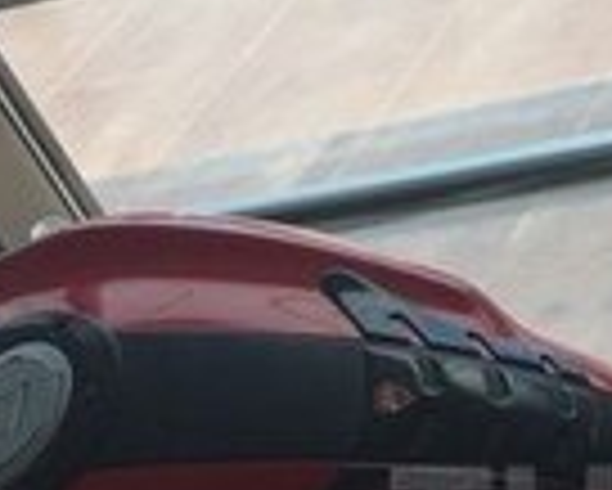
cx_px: 850
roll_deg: +24.7
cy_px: 533
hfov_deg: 13.4
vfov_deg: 11.1
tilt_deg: -34.0
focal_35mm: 137
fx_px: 2483
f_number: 2.2
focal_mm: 4.15
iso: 32
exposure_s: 1/573
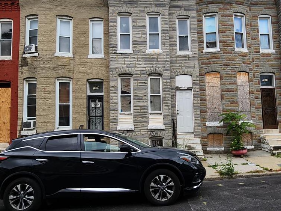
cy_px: 101
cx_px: 161
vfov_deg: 54.9
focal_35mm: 25
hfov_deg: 69.0
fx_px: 203
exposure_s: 1/659
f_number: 2.2
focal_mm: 2.2
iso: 50
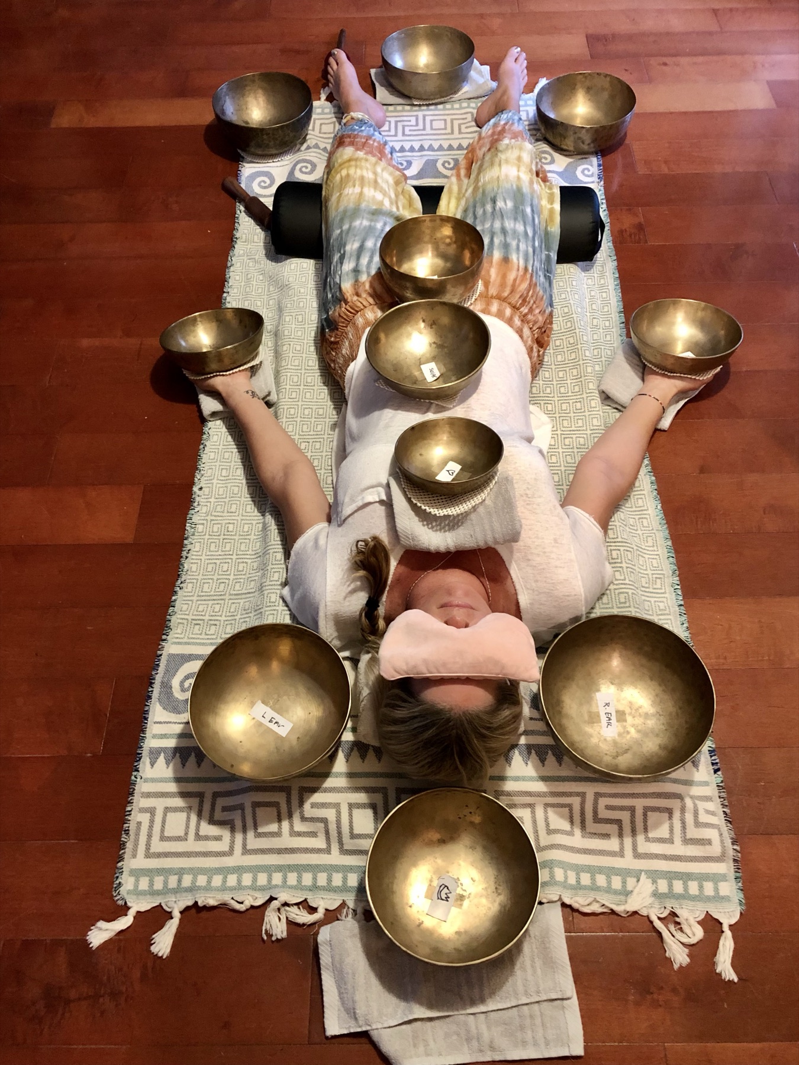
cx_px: 400
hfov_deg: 49.7
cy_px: 532
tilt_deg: -55.2
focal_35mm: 28
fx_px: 862
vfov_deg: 63.4
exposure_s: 1/5
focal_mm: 4
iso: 80
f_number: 1.8
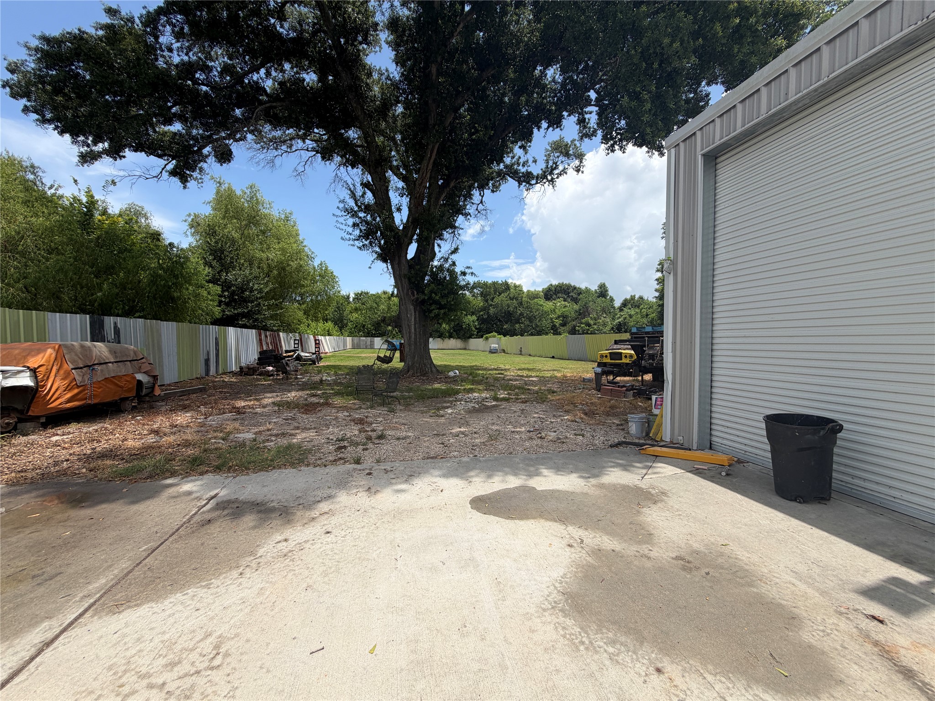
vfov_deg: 85.7
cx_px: 468
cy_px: 350
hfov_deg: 102.1
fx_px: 378
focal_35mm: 14
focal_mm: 2.22
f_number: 2.2
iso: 20
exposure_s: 1/1001
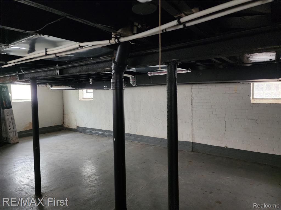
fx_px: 187
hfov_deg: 73.9
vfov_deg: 58.9
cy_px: 105
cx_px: 140
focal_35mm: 23
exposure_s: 1/24
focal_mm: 6.4
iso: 640
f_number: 1.8
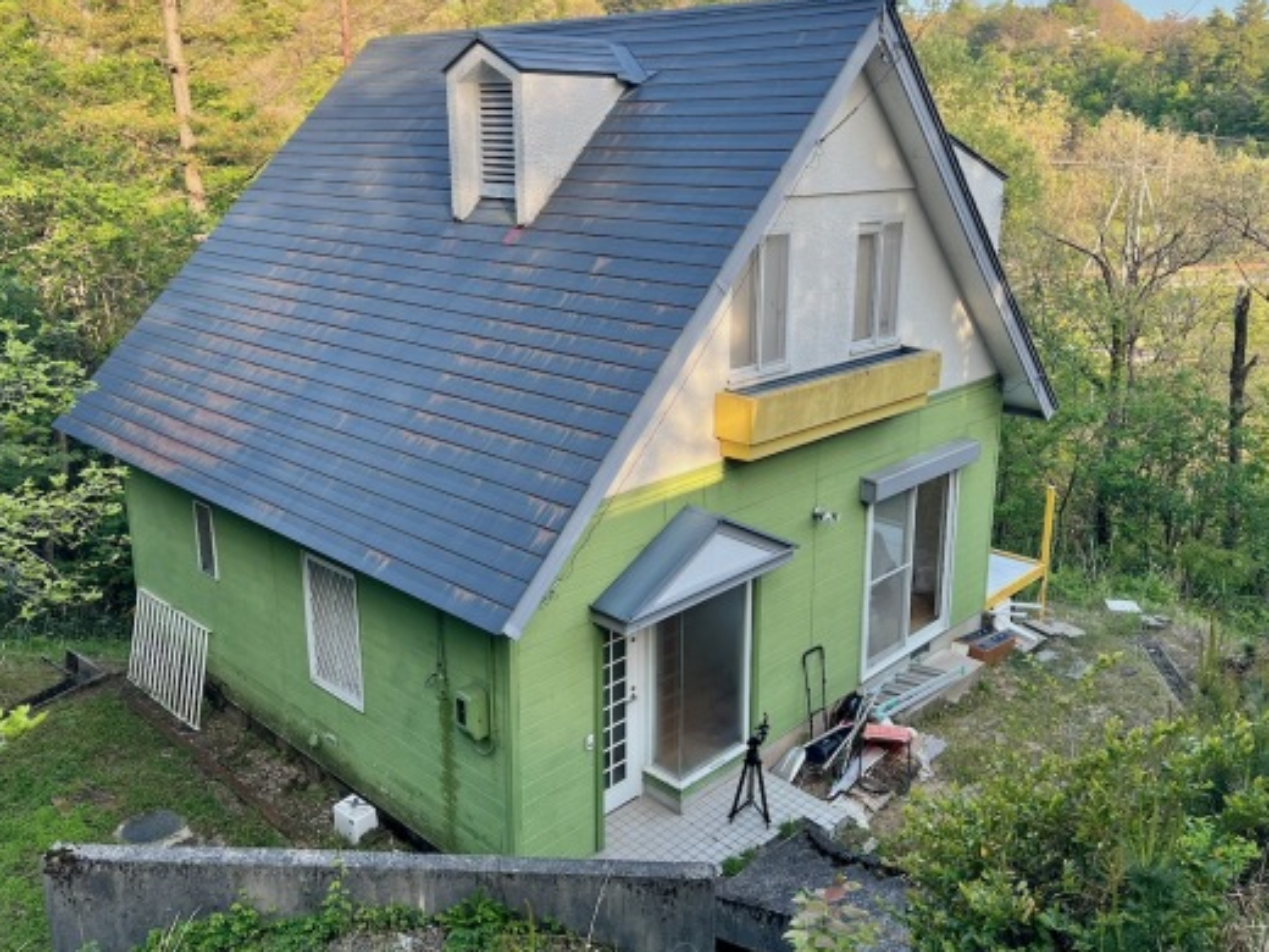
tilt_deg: -14.2
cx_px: 666
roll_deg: +0.4
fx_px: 1100
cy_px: 417
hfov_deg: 59.9
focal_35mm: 30
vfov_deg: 46.7
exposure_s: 1/484
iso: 50
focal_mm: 5.7
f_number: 1.5
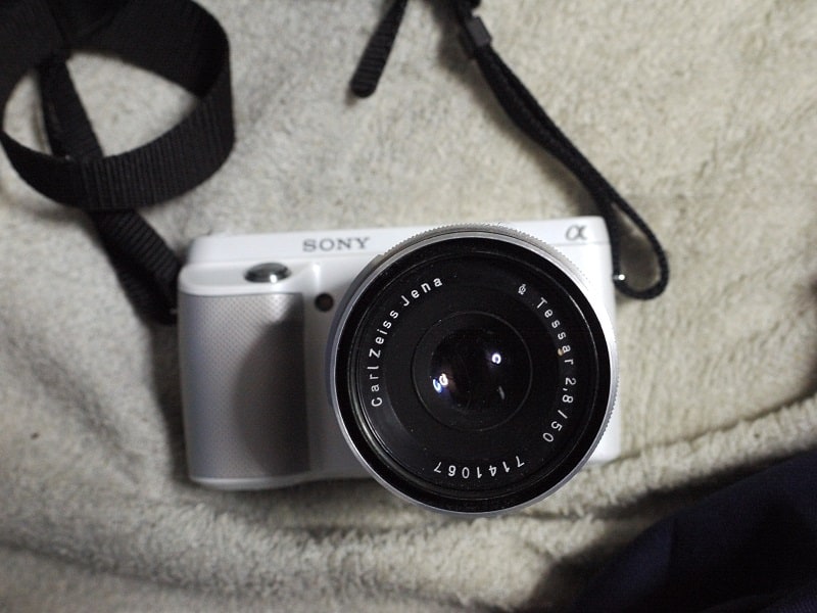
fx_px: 1133
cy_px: 306
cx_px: 408
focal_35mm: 48
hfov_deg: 39.7
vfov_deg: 30.3
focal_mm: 24
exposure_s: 1/50
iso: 1600
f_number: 4.8
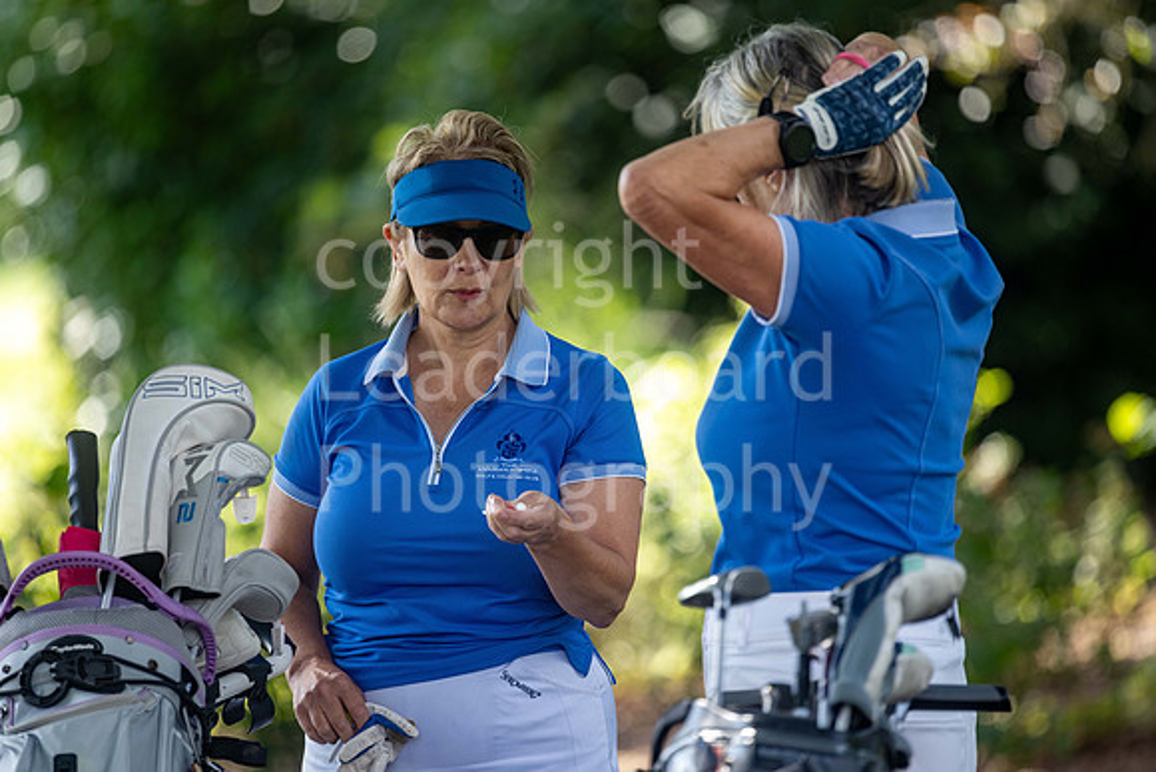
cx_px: 578
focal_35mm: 300
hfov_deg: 6.9
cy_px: 386
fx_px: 9635
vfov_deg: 4.6
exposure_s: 1/320
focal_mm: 300
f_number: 4
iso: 250
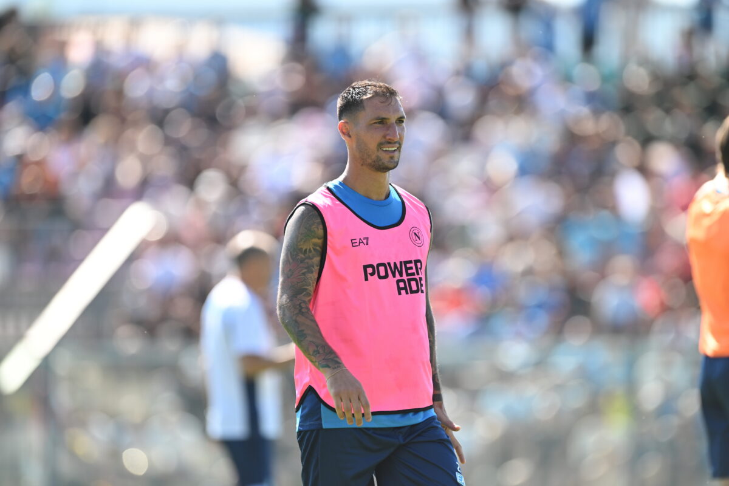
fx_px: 8099
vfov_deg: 3.4
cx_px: 364
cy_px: 243
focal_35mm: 400
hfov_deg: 5.2
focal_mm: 400
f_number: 4
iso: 500
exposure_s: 1/1600
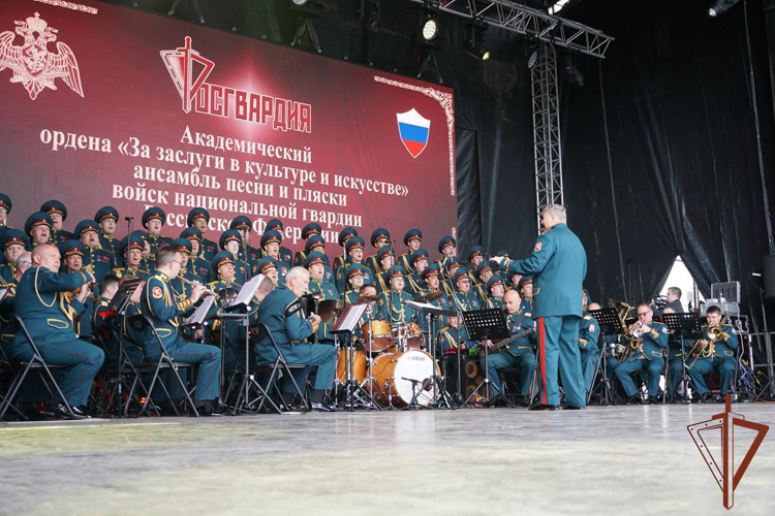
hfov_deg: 47.9
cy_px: 258
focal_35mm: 40
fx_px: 872
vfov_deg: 33.0
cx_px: 388
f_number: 4.5
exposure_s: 1/60
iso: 160
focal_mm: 27
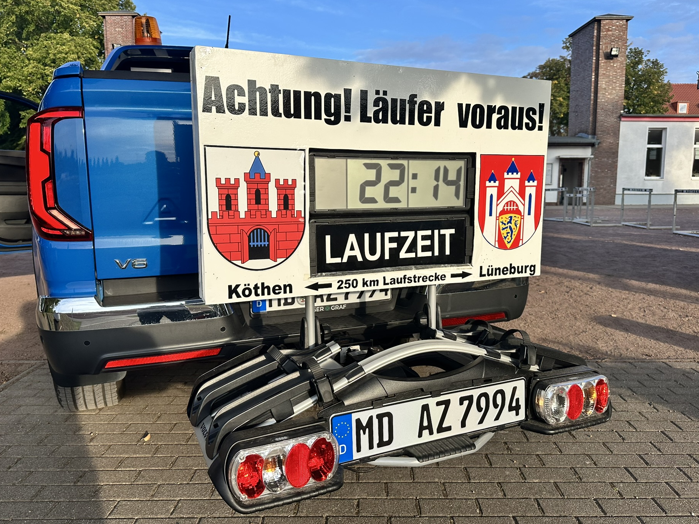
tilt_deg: -6.1
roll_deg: -0.9
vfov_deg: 51.4
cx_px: 371
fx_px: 545
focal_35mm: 27
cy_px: 256
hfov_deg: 65.3
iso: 80
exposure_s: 1/1751
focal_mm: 6.86
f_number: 1.78
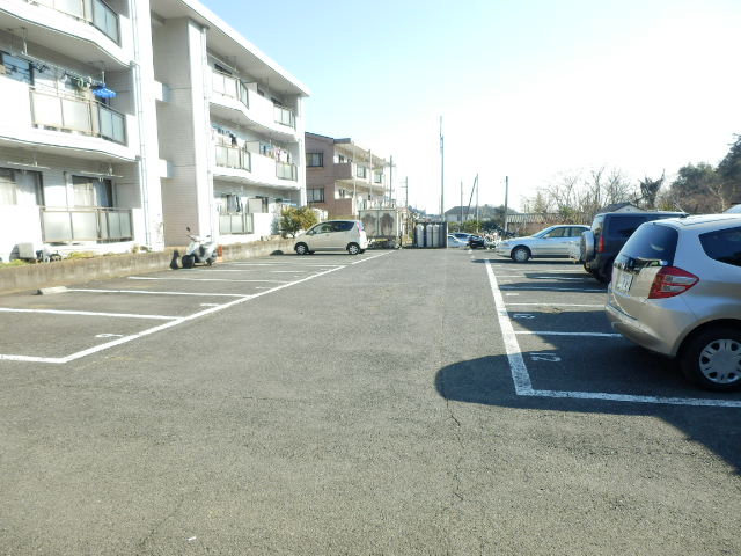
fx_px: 514
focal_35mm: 24
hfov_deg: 71.6
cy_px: 278
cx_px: 370
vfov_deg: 56.8
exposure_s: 1/400
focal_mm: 4.2
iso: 80
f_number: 3
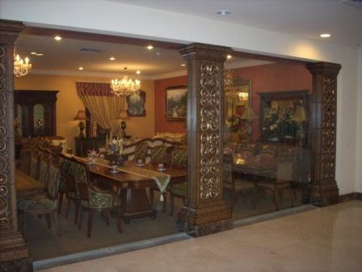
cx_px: 181
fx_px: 387
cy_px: 136
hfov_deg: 50.1
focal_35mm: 37
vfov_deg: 38.7
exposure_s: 1/60
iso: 400
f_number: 2.8
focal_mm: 6.2
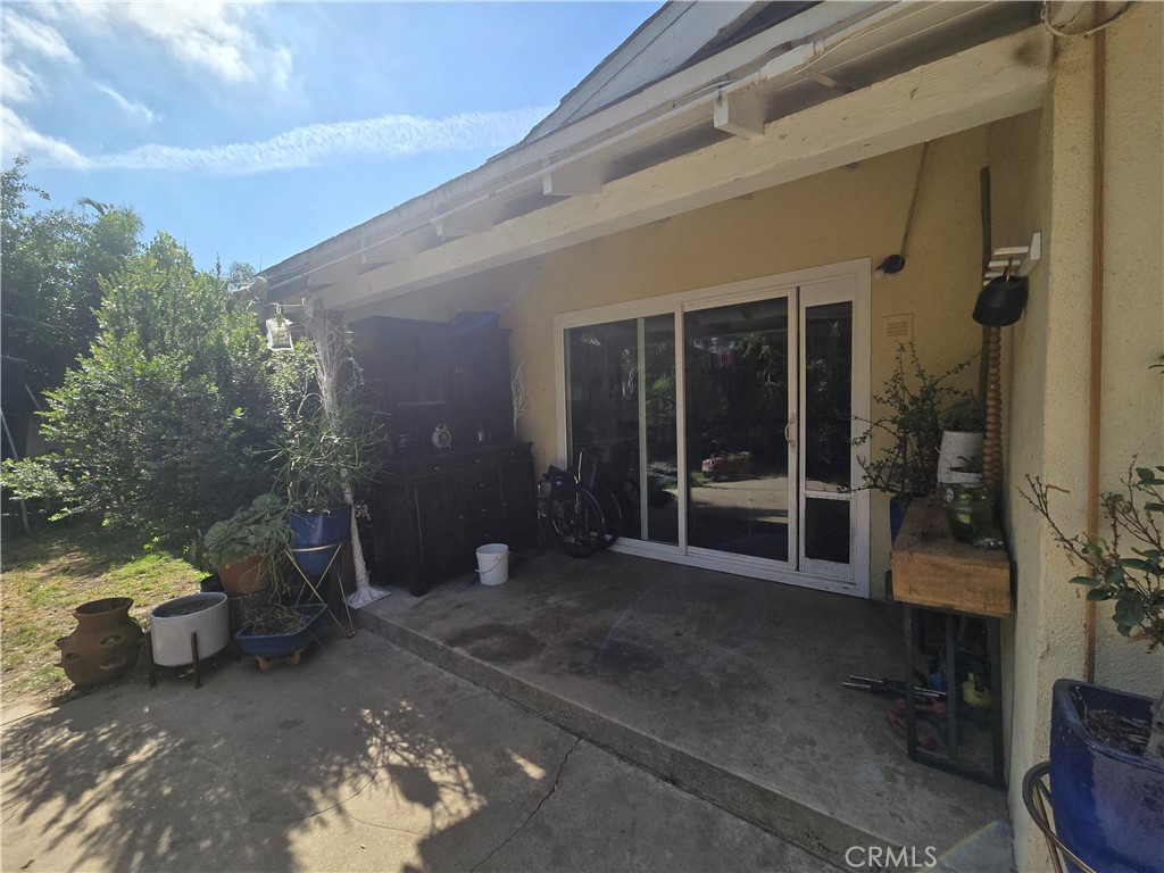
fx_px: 437
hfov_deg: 106.2
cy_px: 436
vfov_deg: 89.9
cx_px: 582
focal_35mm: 13
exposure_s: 1/1951
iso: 50
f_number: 2.2
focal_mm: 2.2
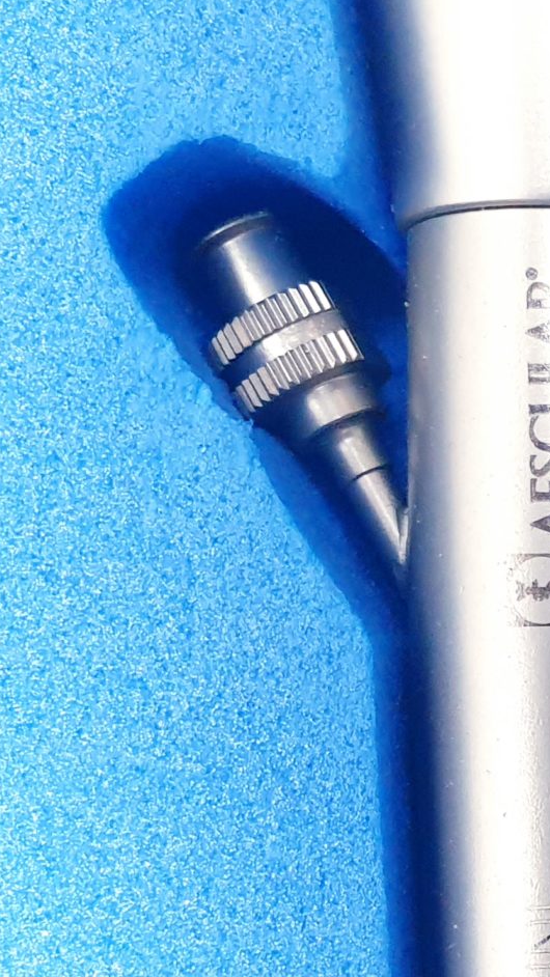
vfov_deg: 27.3
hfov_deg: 13.8
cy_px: 678
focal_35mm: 77
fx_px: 1996
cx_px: 1029
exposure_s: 1/50
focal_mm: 4.3
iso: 400
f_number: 2.4
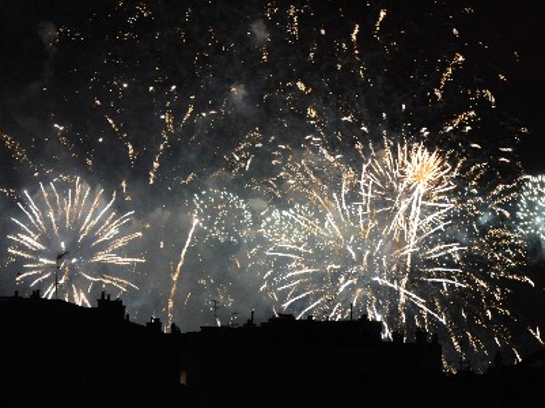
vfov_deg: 9.8
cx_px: 333
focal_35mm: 151
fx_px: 2375
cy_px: 220
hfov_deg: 13.1
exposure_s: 1/20
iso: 1600
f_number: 5.3
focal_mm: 70
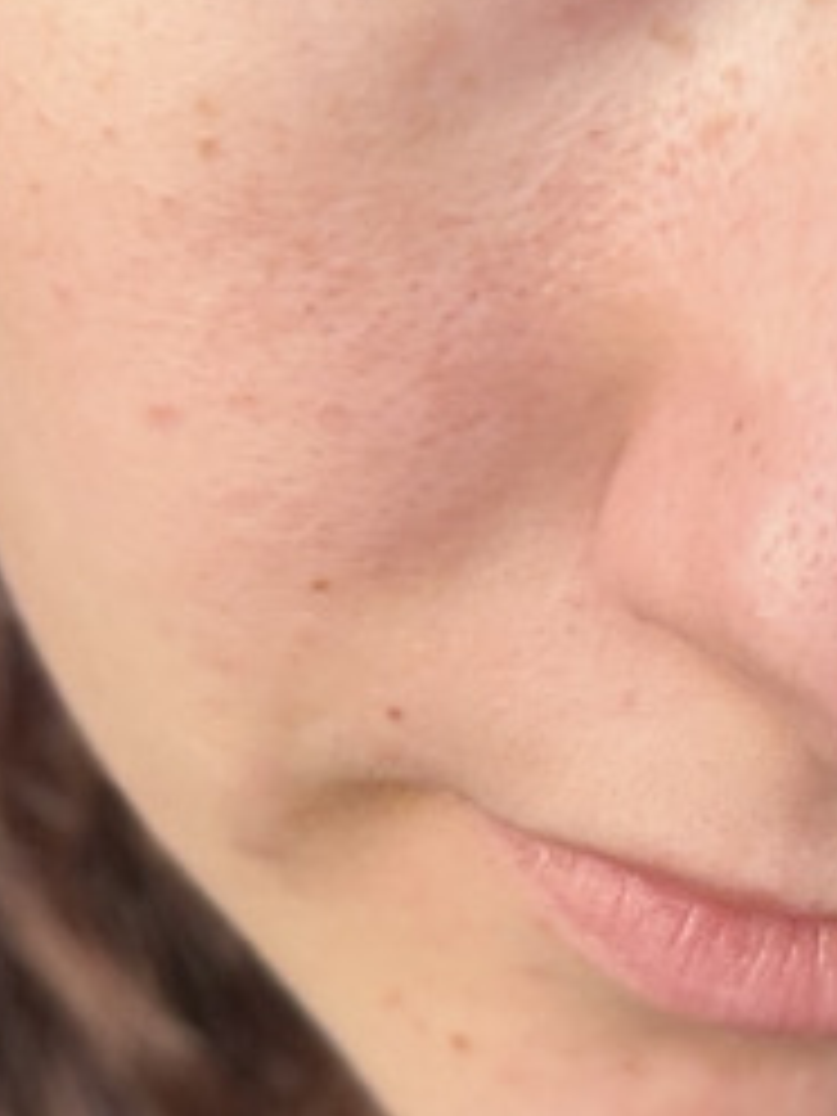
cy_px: 1192
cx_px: 616
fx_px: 3998
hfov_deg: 11.9
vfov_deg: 15.5
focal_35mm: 124
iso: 80
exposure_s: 1/100
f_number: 1.9
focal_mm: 2.69
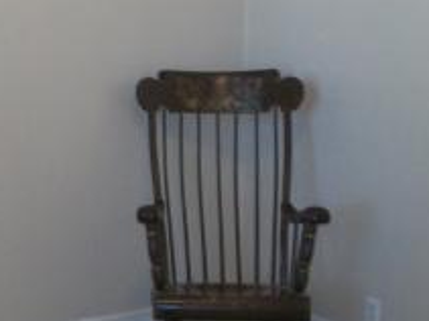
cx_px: 20
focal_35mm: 97
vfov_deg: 15.2
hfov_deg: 19.8
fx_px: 1201
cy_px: 175
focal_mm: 5.7
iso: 160
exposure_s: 1/30
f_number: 2.9
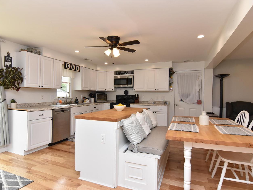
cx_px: 116
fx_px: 146
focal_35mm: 20
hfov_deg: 81.6
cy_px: 96
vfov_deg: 66.0
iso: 800
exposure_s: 1/125
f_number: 8
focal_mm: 12
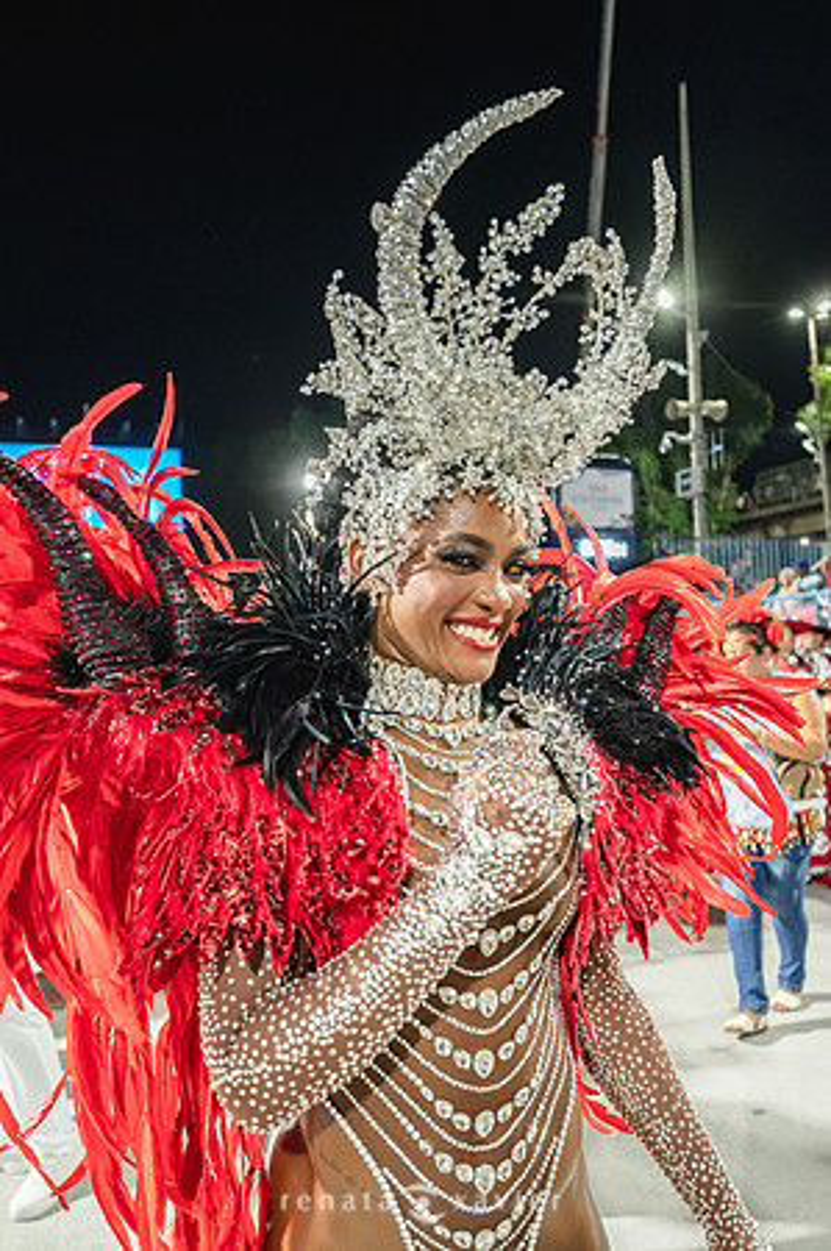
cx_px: 416
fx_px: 885
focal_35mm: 26
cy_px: 626
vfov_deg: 70.5
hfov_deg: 50.3
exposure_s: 1/320
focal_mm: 25.5
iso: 2000
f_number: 4
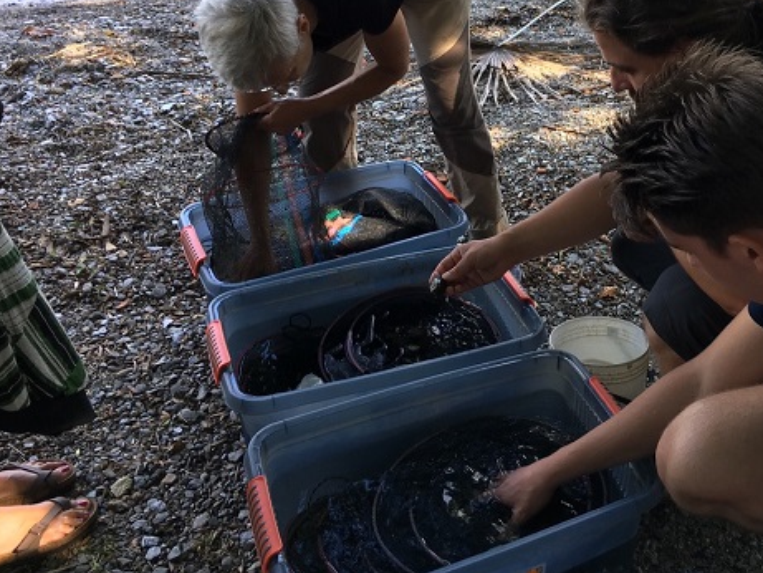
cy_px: 161
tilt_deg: -33.6
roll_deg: -2.6
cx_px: 540
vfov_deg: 32.4
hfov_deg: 42.1
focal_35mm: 44
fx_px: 970
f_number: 2.2
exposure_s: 1/100
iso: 25
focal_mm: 4.15
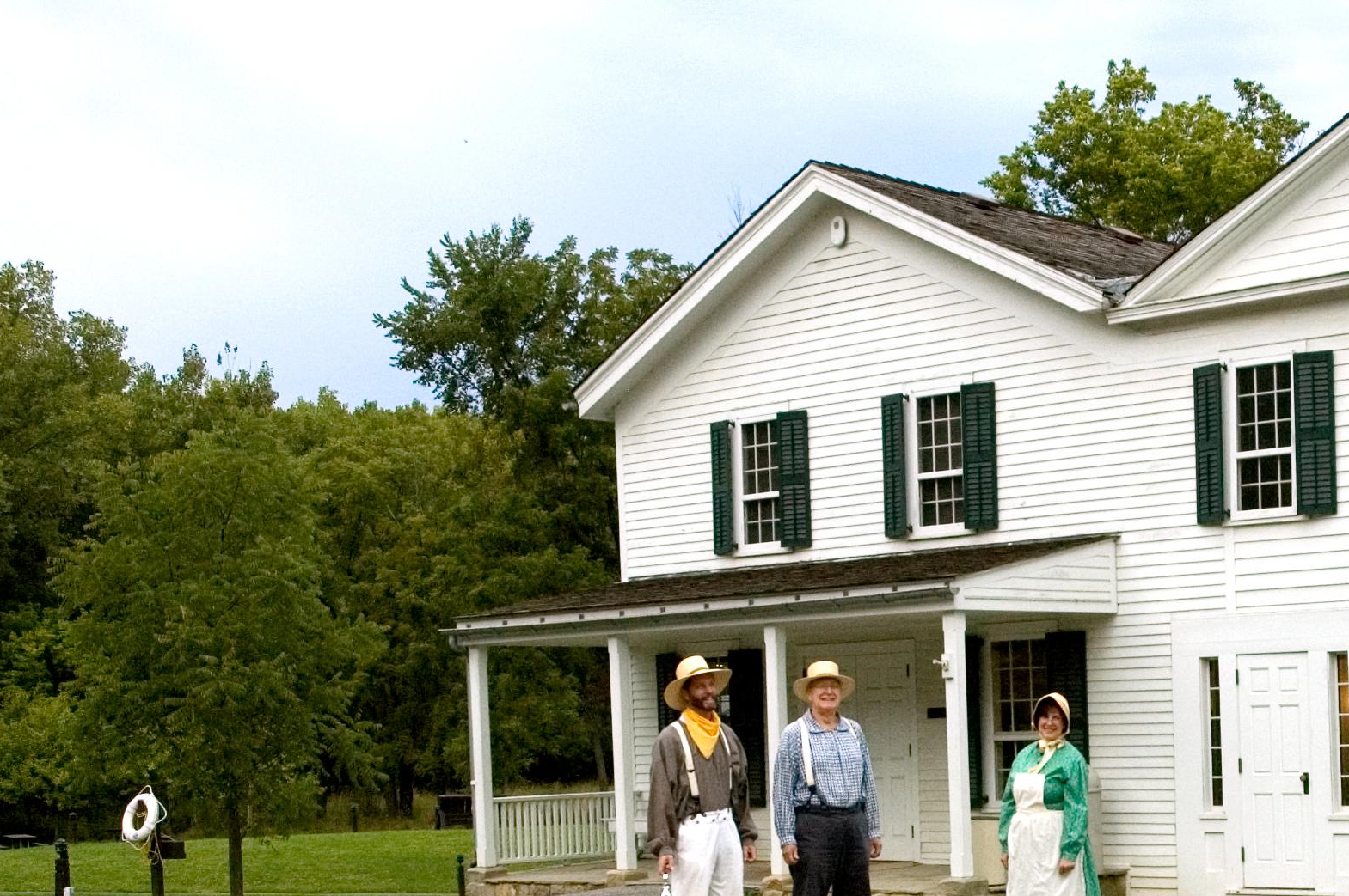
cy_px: 838
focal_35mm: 69
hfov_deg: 28.5
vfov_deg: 19.3
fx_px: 2583
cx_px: 1118
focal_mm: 24
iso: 400
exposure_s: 1/125
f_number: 5.6
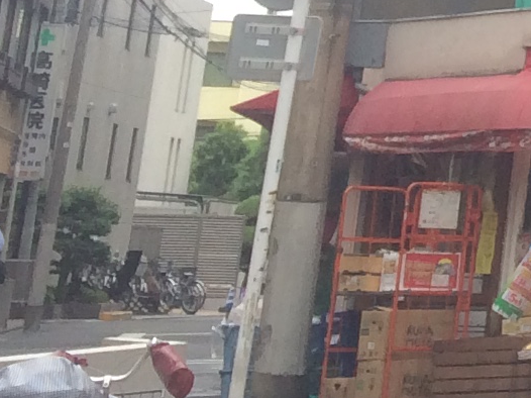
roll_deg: +0.9
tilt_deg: +16.3
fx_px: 2760
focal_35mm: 180
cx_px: 1431
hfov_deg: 9.3
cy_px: -631
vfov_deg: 7.6
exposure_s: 1/162
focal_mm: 4.15
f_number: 2.2
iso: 32
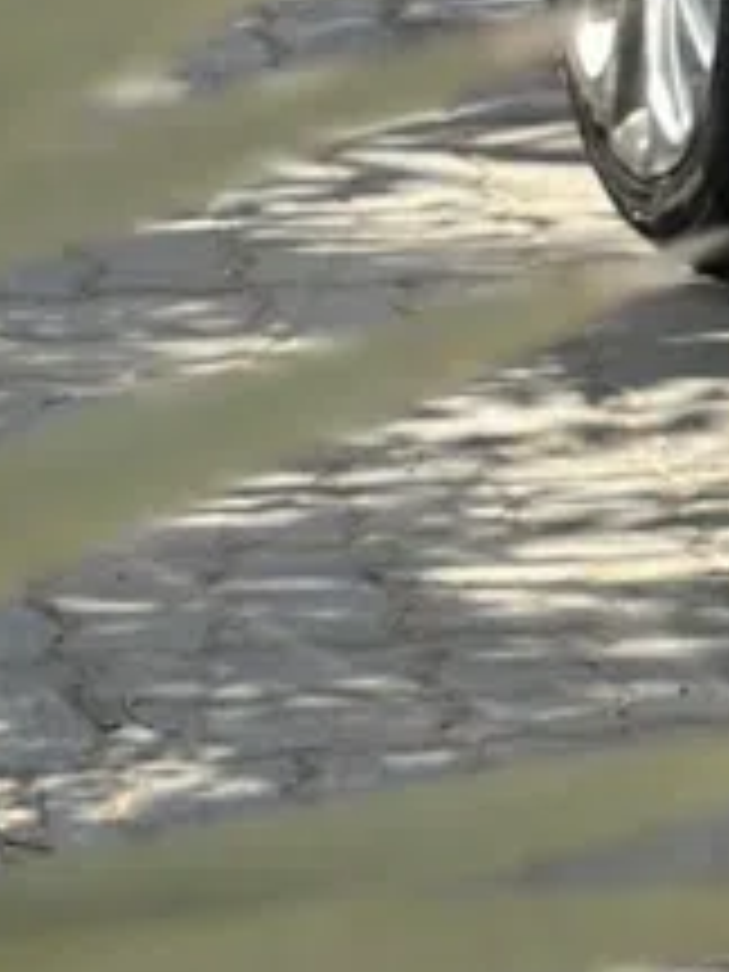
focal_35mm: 303
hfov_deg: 4.7
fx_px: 8508
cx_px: 1989
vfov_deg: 6.5
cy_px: -385
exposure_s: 1/1848
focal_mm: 6.86
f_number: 1.78
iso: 80
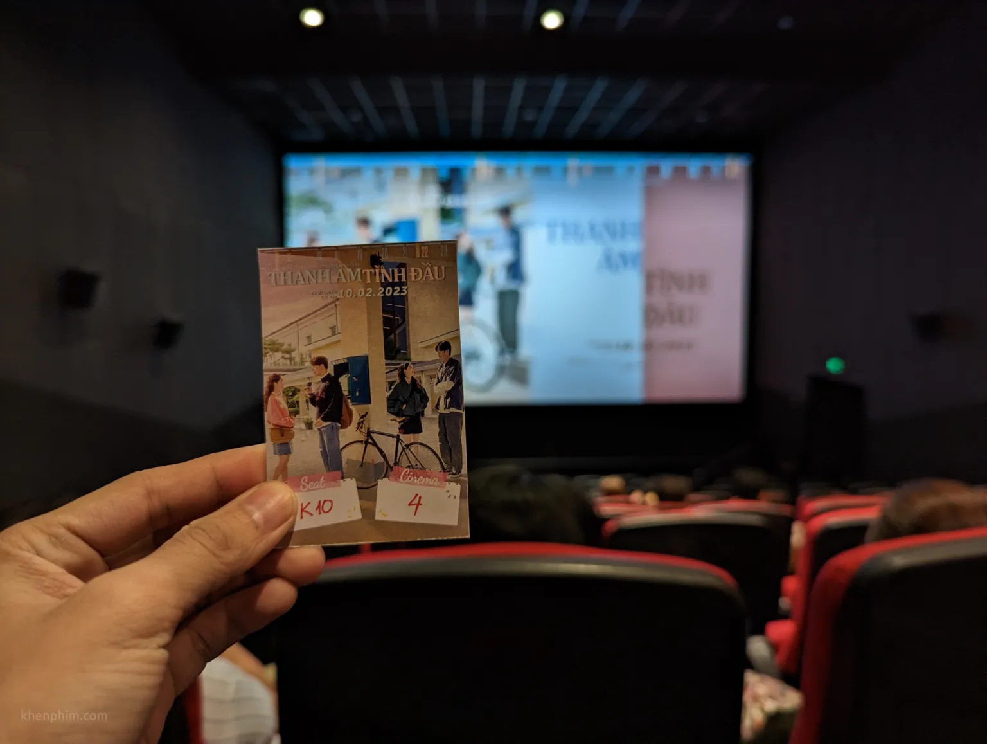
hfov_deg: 71.5
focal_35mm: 24
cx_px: 494
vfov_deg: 56.9
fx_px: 685
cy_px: 372
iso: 182
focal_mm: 6.81
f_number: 1.85
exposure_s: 1/18.4
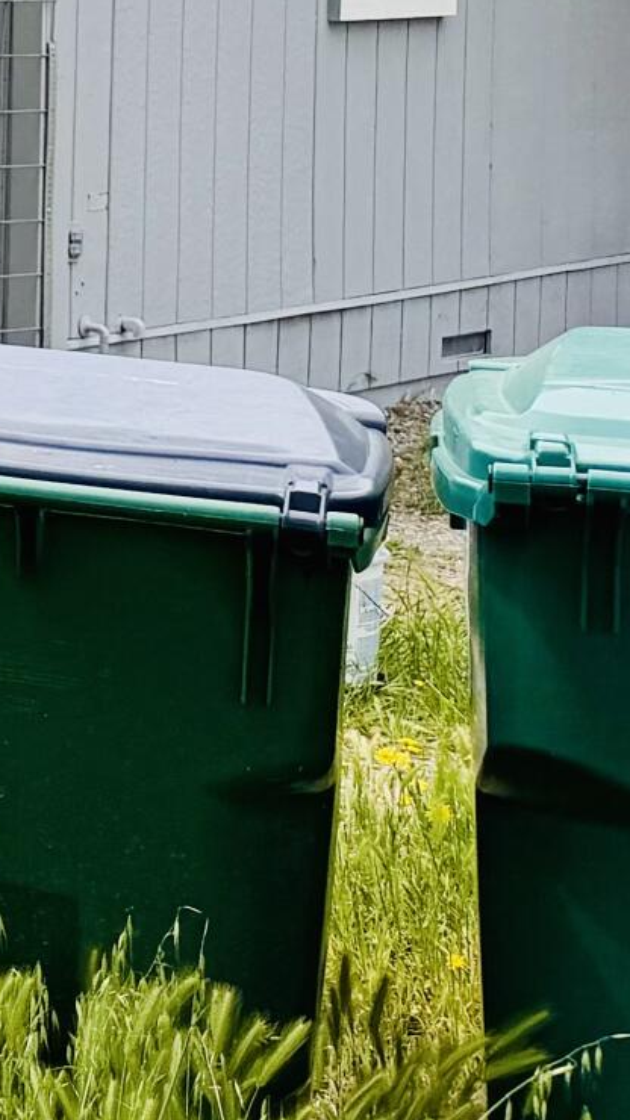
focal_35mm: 106
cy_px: -56
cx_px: -1533
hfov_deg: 8.5
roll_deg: +0.3
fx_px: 3149
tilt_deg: -2.1
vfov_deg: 19.5
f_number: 1.78
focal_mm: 6.76
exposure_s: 1/4673
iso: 80
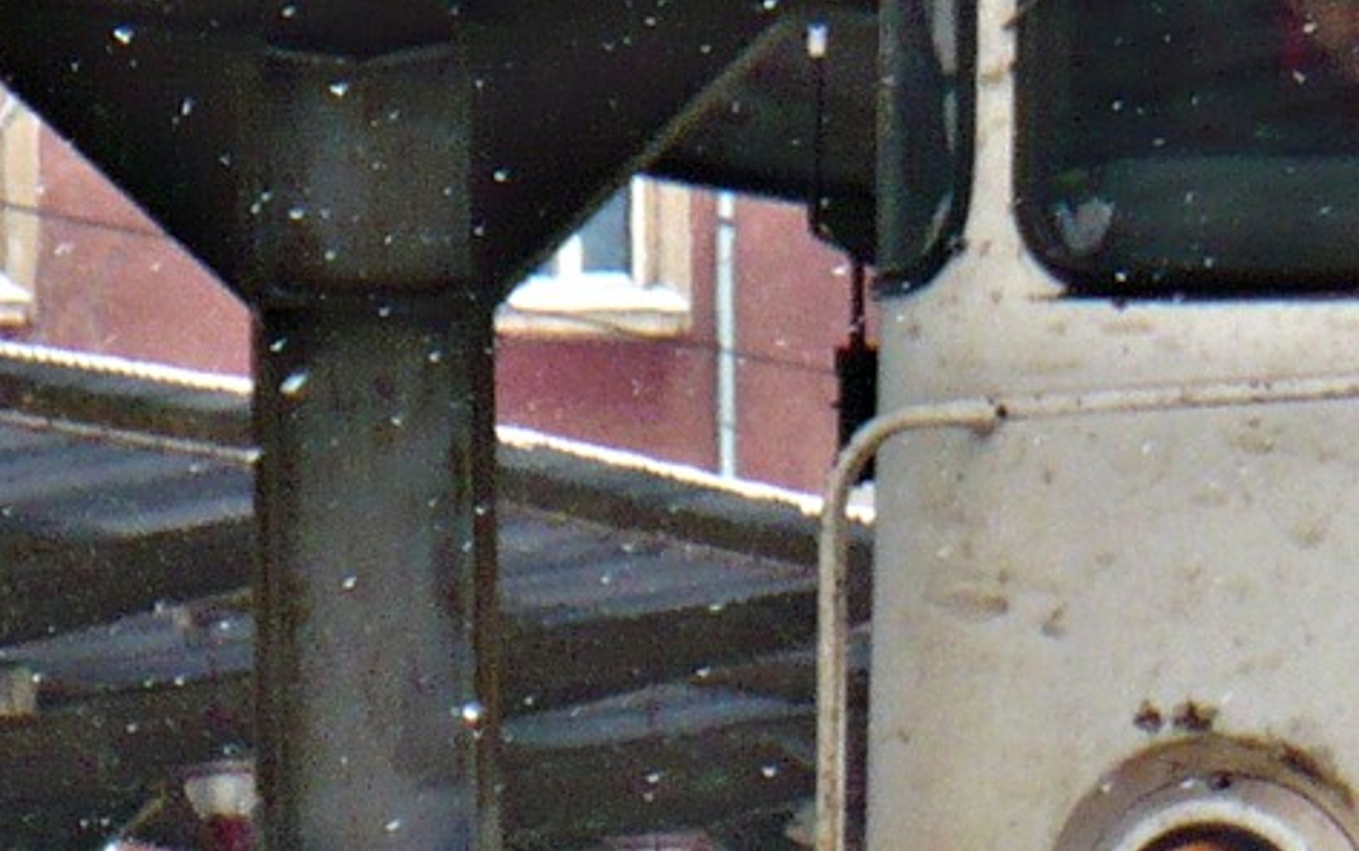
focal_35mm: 865
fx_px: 32049
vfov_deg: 1.5
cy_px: 690
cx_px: 2425
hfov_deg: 2.4
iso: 100
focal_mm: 33.1
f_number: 4.4
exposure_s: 1/160
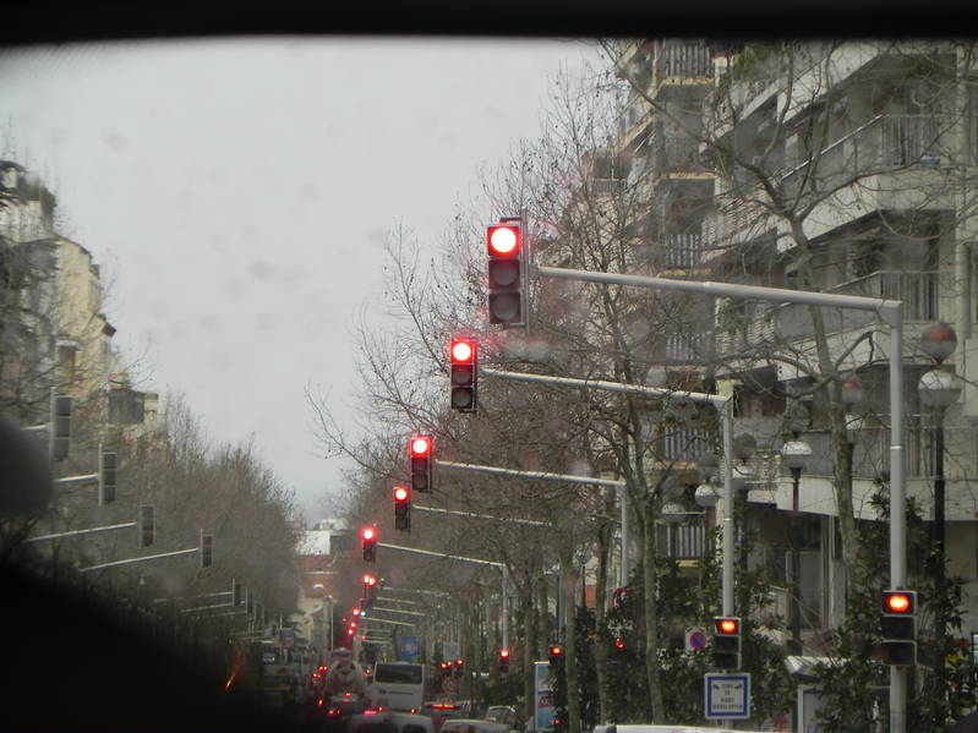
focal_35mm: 291
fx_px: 8220
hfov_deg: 6.8
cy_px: 366
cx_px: 489
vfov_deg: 5.1
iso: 160
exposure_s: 1/83
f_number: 4.5
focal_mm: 51.8
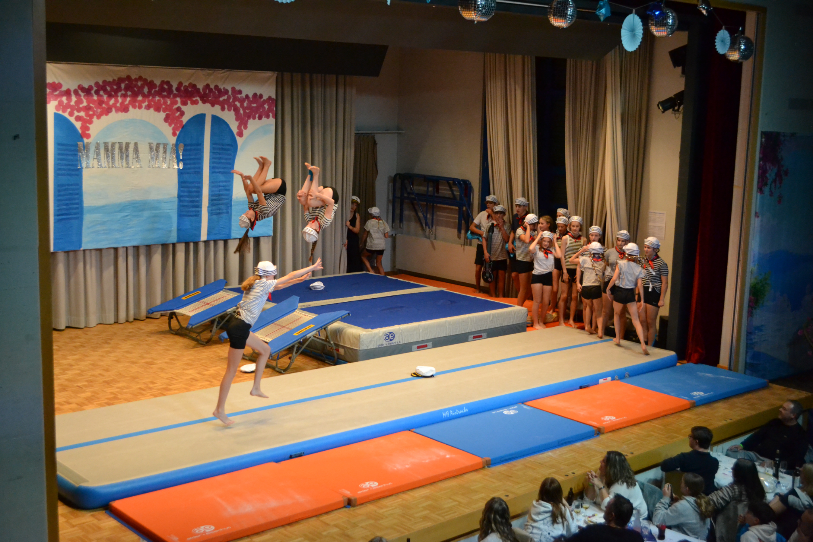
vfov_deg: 29.9
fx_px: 1016
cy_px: 271
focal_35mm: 45
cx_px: 406
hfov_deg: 43.6
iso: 2800
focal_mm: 30
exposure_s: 1/500
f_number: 4.5
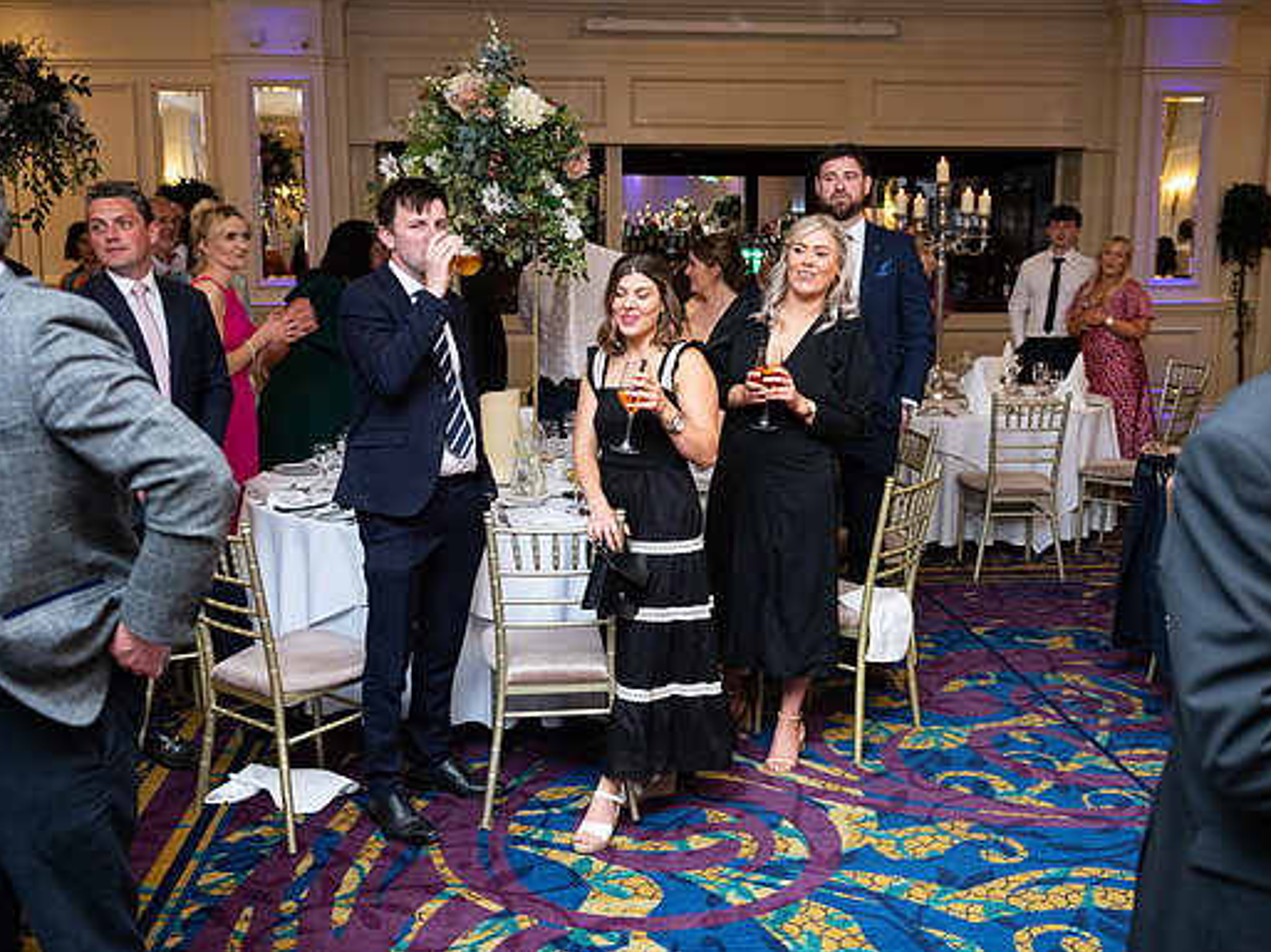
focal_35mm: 37
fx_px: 1358
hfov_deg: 50.2
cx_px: 652
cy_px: 477
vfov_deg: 38.6
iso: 800
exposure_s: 1/160
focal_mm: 34
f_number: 3.5
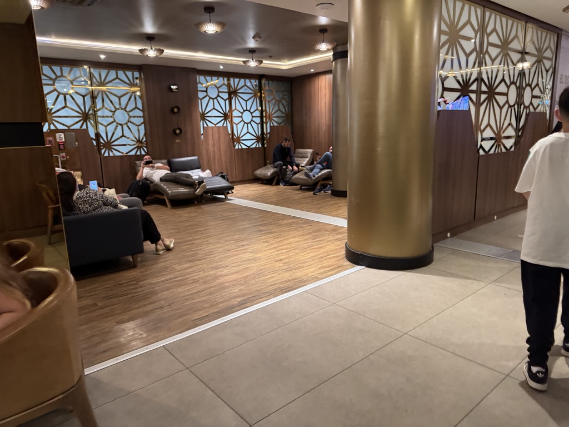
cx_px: 284
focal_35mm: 24
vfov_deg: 56.8
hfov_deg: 71.6
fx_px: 394
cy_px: 214
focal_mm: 6.76
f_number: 1.78
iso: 640
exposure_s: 1/60
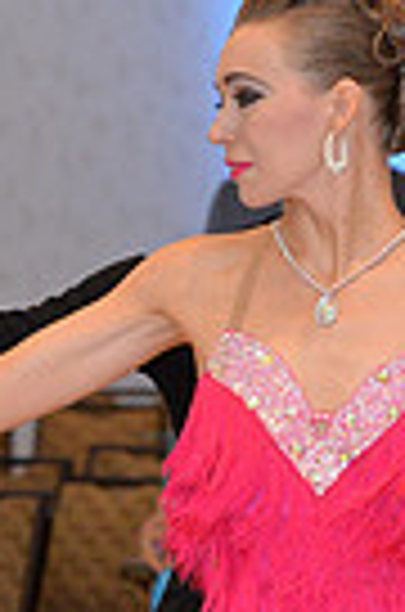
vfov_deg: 4.4
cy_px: 927
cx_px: 272
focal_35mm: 468
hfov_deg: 2.9
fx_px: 7937
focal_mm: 110
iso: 2500
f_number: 5.6
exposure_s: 1/250
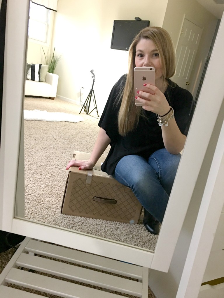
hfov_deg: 48.2
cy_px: 149
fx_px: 250
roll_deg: -11.6
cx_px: 112
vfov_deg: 61.7
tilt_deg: -20.5
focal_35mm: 29
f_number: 2.2
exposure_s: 1/10
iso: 80
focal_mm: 4.15
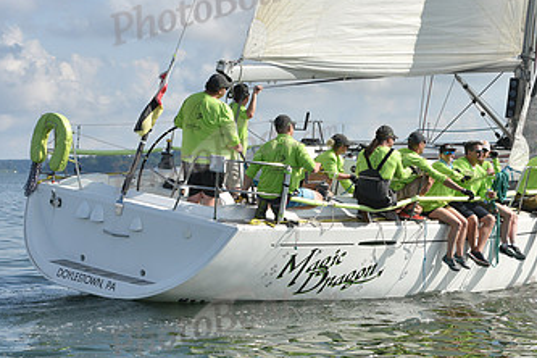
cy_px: 214
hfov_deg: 16.7
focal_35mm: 122
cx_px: 423
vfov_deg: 11.2
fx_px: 1820
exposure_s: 1/2000
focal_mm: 70
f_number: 6.3
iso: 320
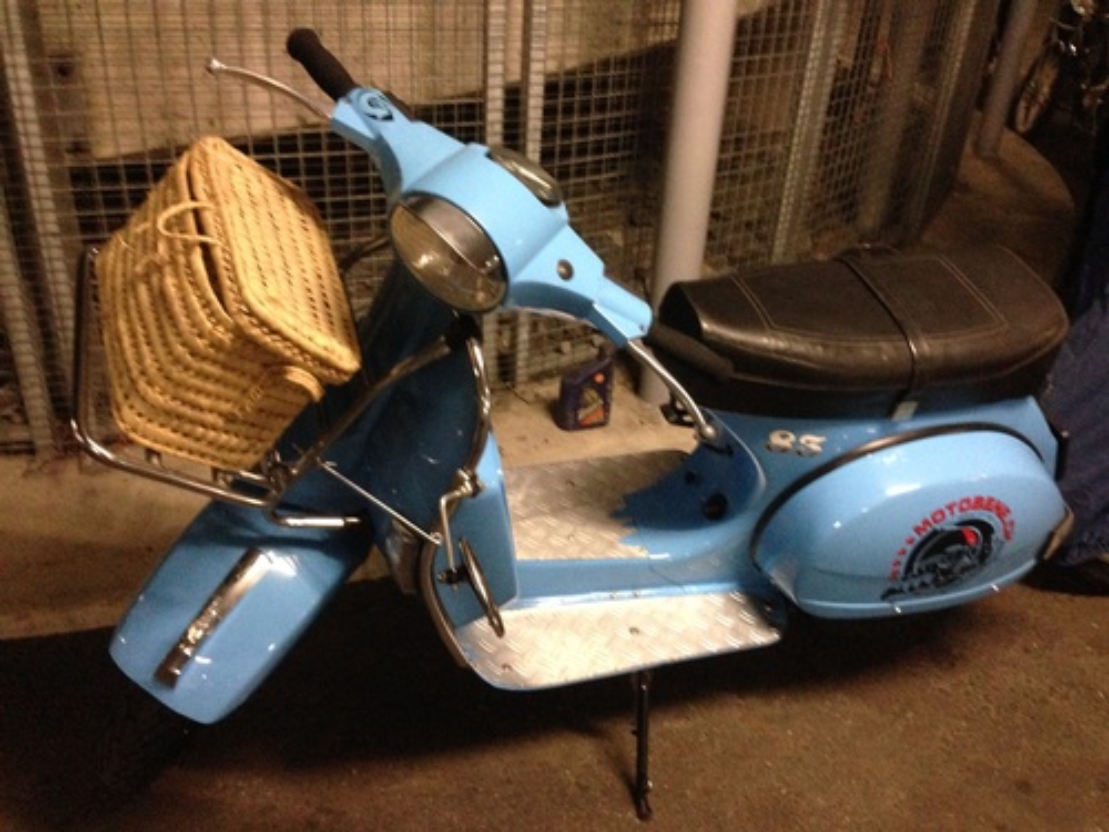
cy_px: 416
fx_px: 1057
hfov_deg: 55.4
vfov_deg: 42.9
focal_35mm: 33
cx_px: 554
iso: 640
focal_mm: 4.12
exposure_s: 1/15
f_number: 2.4
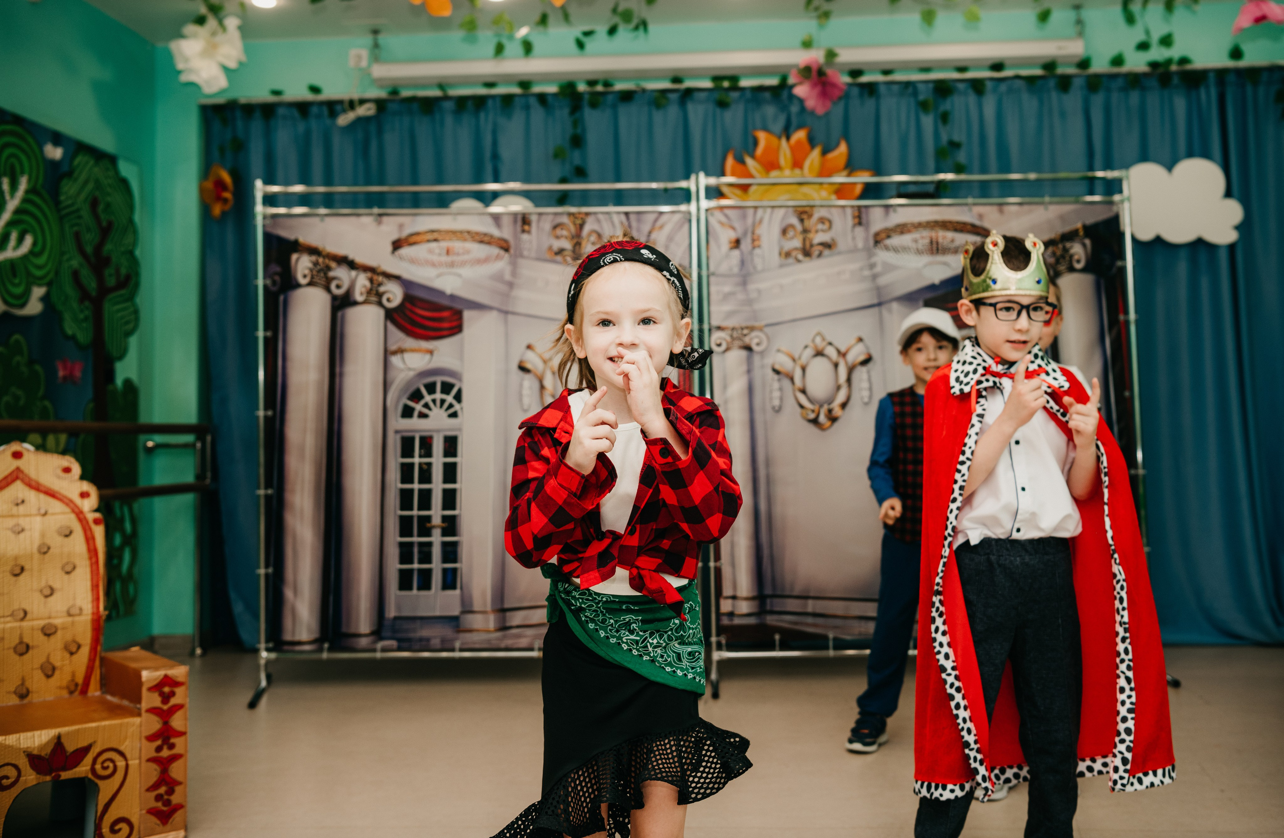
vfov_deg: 33.5
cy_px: 374
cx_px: 696
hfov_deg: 49.5
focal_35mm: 39
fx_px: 1392
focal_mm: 36
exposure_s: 1/160
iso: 200
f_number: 4
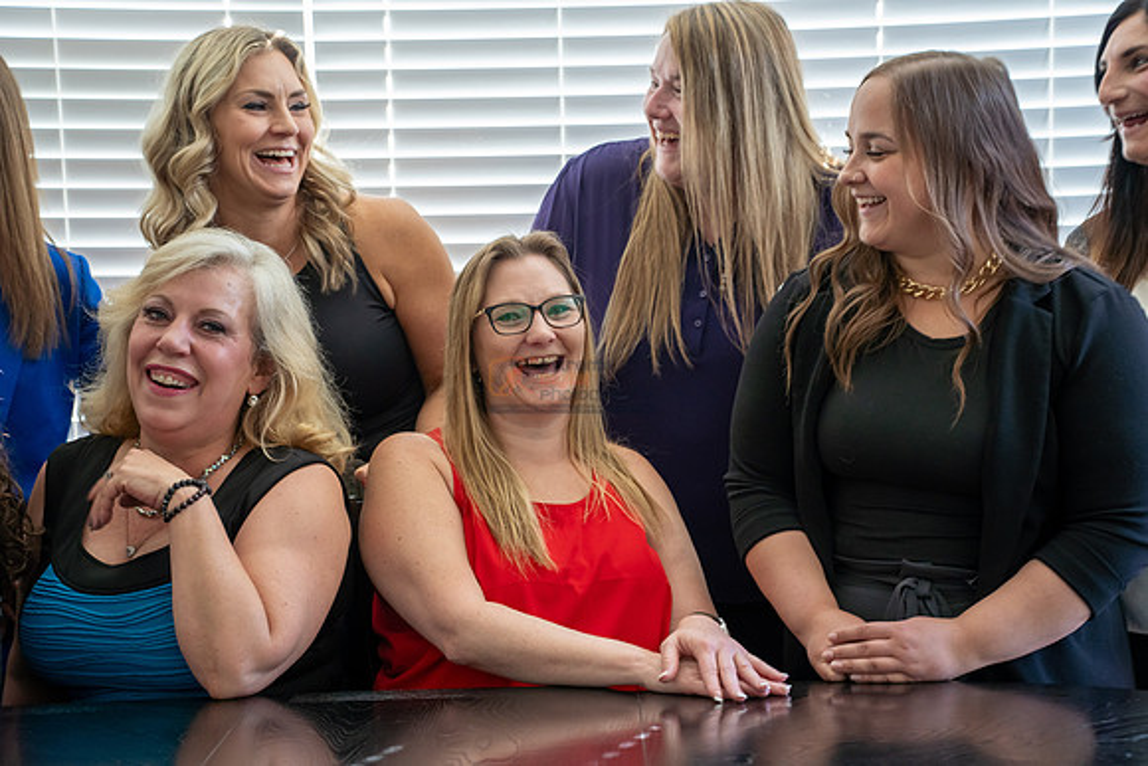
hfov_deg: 23.6
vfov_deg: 15.9
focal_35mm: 86
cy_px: 383
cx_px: 574
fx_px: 2743
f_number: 4.5
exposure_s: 1/80
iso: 1250
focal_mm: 86
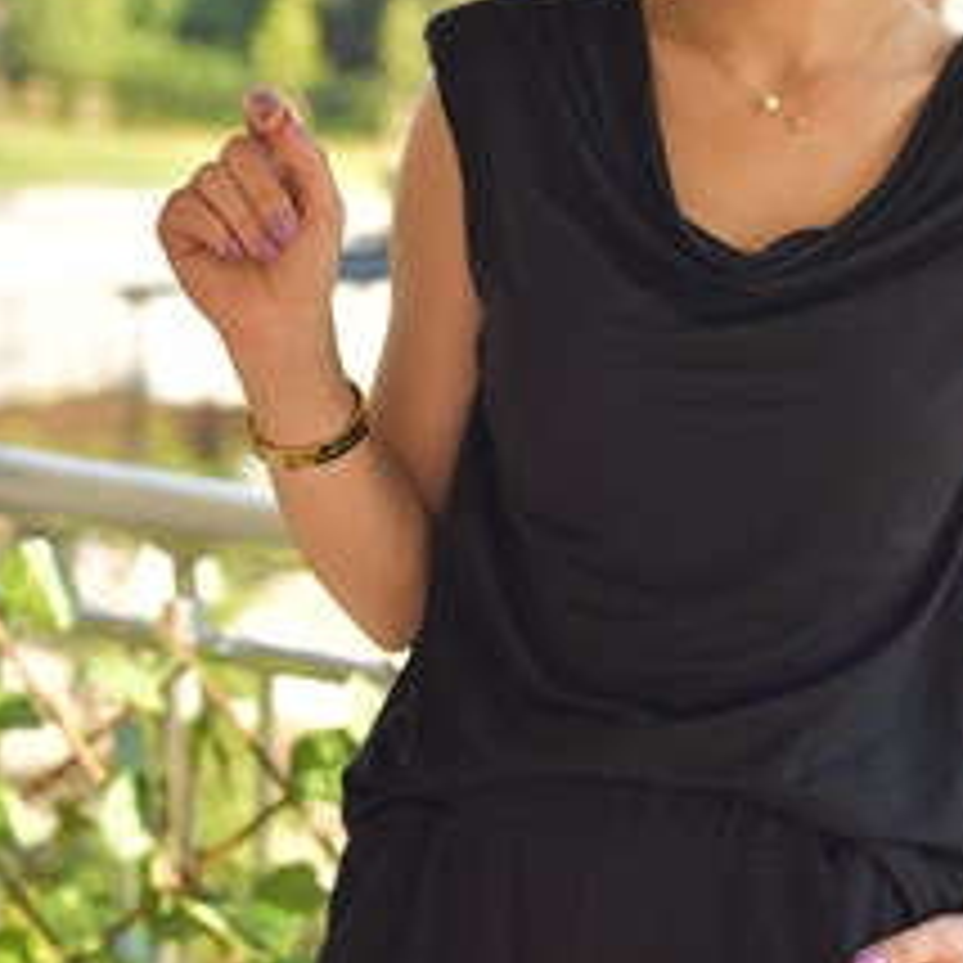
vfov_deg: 18.8
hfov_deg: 18.8
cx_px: 652
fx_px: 2896
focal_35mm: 92
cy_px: 261
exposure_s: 1/4000
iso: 1600
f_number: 3.5
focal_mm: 50
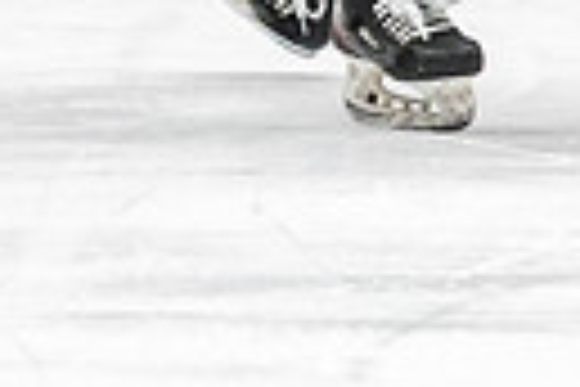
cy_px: -425
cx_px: 510
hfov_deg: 1.8
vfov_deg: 1.2
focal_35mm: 1150
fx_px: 18526
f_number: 2.8
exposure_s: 1/640
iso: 1800
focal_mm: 140
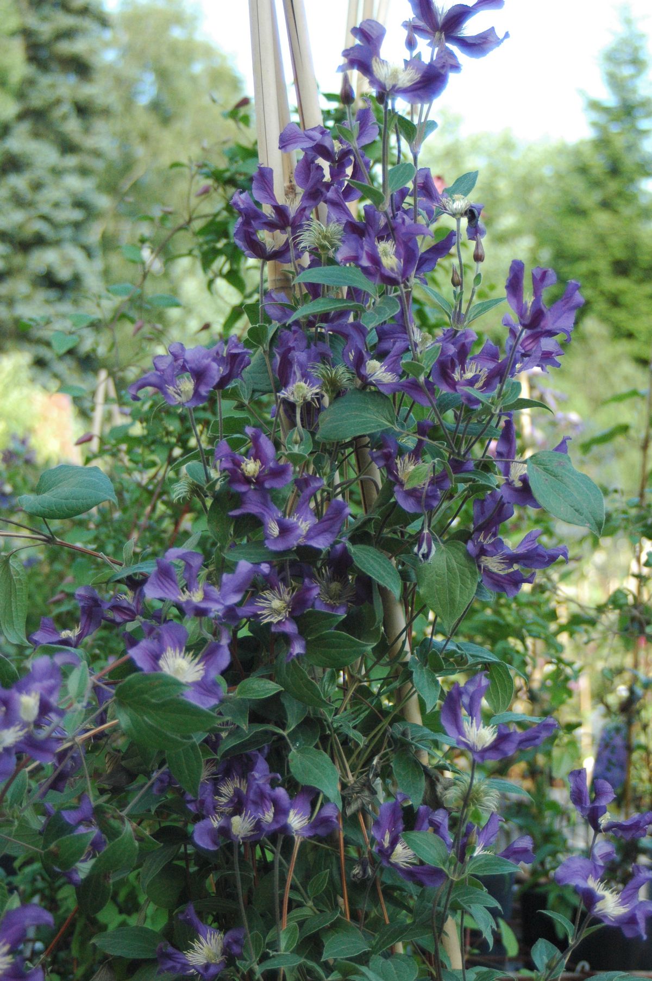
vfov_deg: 27.0
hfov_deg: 18.1
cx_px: 326
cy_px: 490
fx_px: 2041
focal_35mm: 75
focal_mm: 50
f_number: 5.6
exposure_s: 1/800
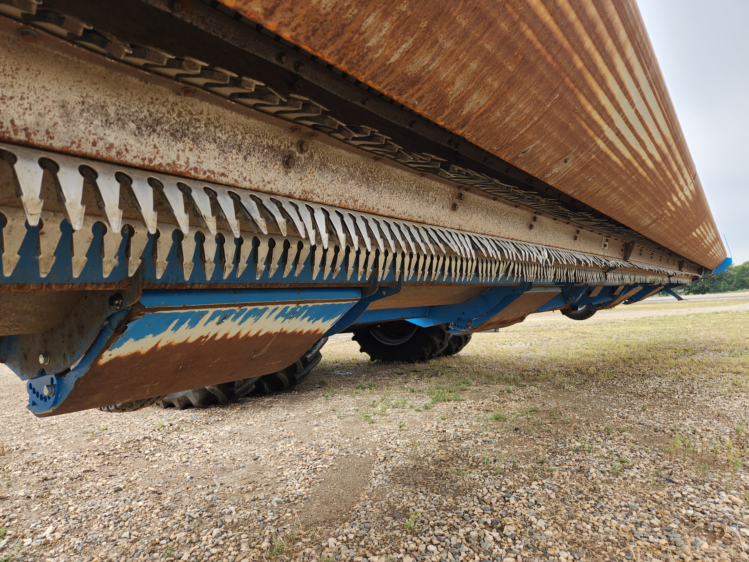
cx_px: 374
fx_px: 498
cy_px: 281
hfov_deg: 73.9
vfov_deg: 58.9
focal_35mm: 23
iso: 20
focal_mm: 5.4
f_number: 1.8
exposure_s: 1/187
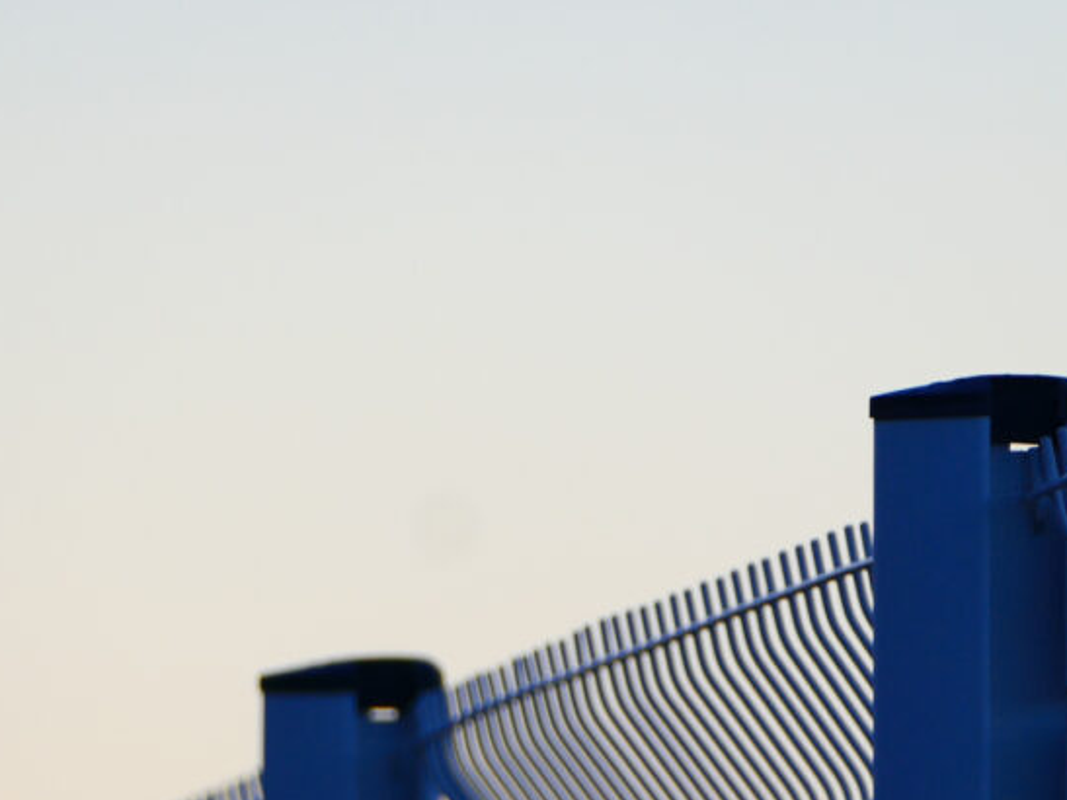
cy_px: 712
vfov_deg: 1.8
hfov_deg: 2.3
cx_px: 769
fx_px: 26010
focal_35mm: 844
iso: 125
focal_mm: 146
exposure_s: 1/320
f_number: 4
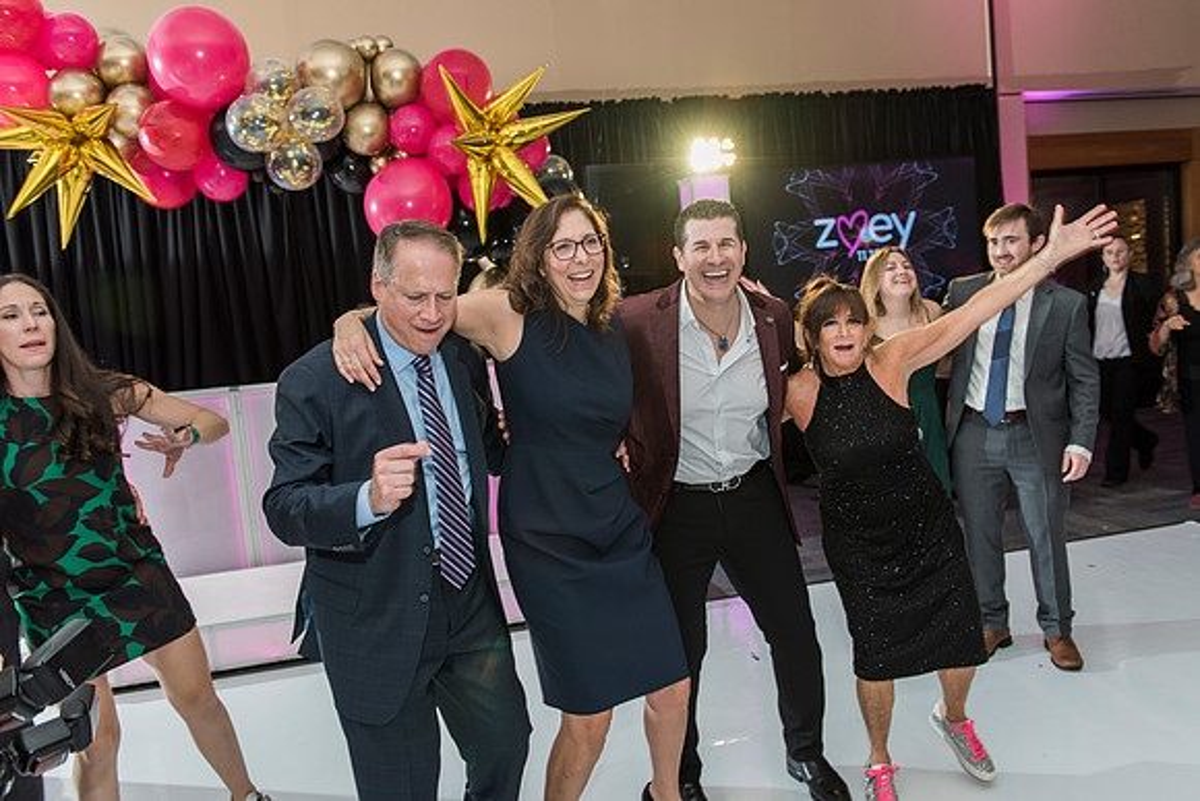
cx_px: 600
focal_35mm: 29
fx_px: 967
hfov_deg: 63.6
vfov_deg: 45.0
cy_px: 400
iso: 1000
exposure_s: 1/100
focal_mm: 29
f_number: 4
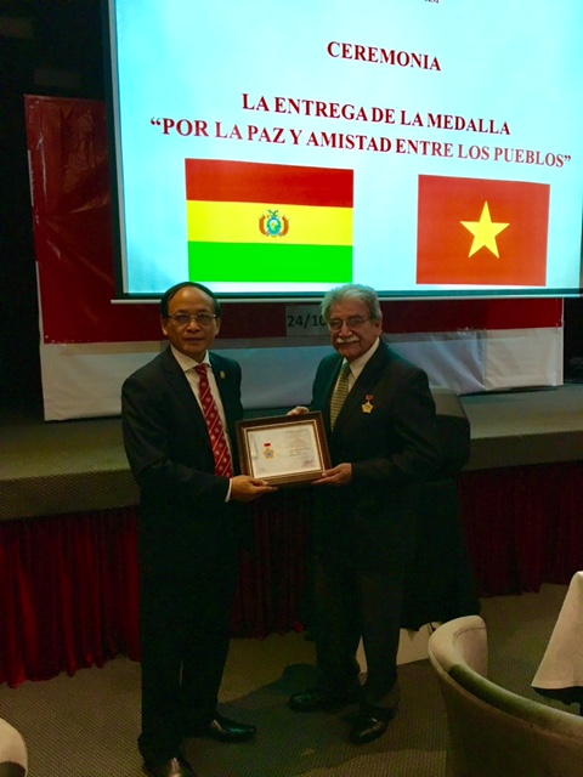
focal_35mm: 29
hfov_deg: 48.2
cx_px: 292
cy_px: 388
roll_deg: +1.7
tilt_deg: -4.3
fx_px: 651
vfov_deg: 61.7
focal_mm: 4.15
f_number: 2.2
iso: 100
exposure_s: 1/17
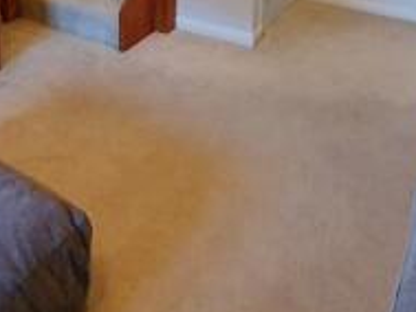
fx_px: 481
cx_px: 199
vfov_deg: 27.1
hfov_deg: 46.8
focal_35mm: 40
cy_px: -137
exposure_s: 1/33
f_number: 2.2
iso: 400
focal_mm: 1.8
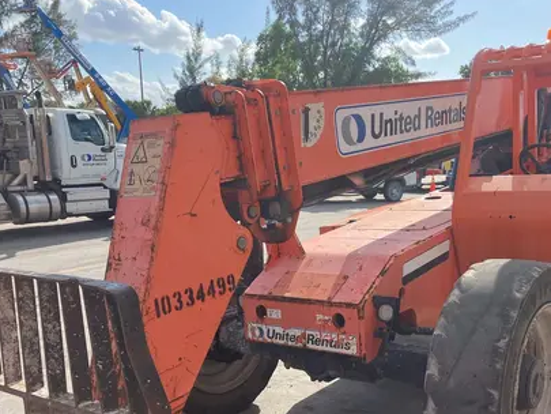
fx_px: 605
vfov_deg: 37.3
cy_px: 276
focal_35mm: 38
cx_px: 361
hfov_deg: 48.3
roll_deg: -1.8
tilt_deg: -11.5
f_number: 1.8
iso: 32
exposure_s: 1/1389
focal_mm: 3.99
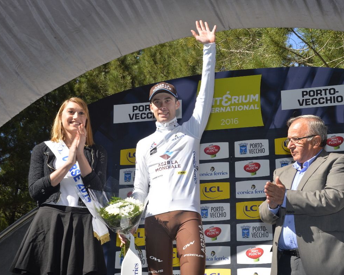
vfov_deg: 23.8
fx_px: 651
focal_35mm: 64
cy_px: 140
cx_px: 205
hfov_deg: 29.5
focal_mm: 56
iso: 400
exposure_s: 1/250
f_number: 16
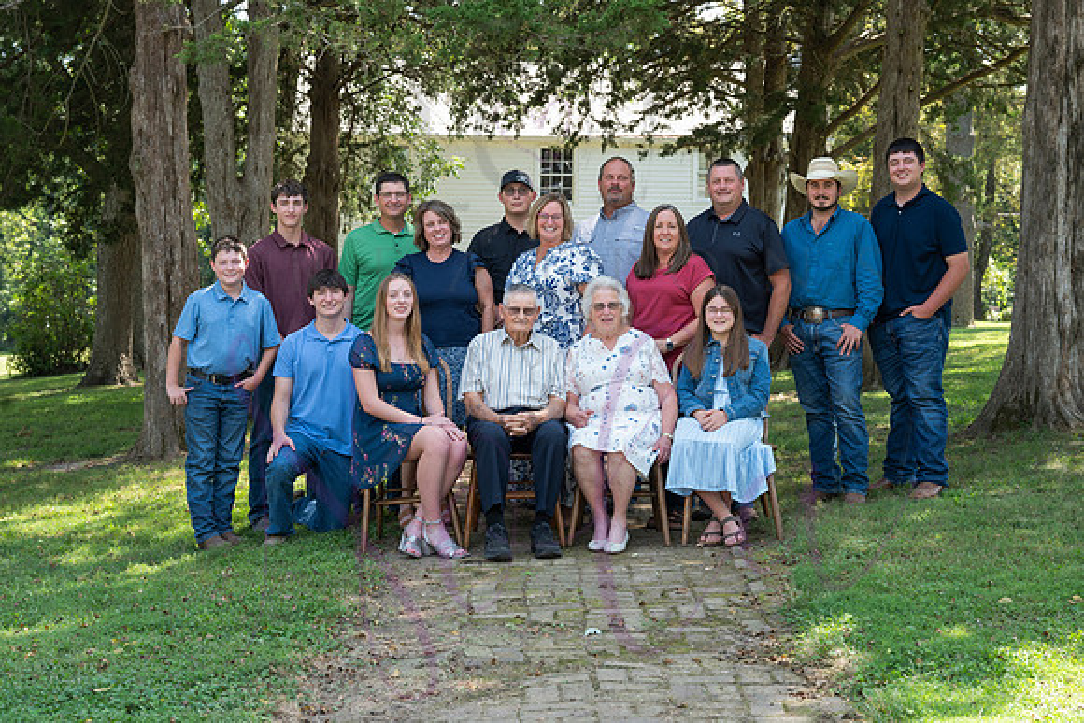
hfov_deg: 36.9
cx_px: 542
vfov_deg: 25.1
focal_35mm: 54
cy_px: 362
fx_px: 1626
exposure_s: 1/200
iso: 400
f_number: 5.6
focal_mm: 54
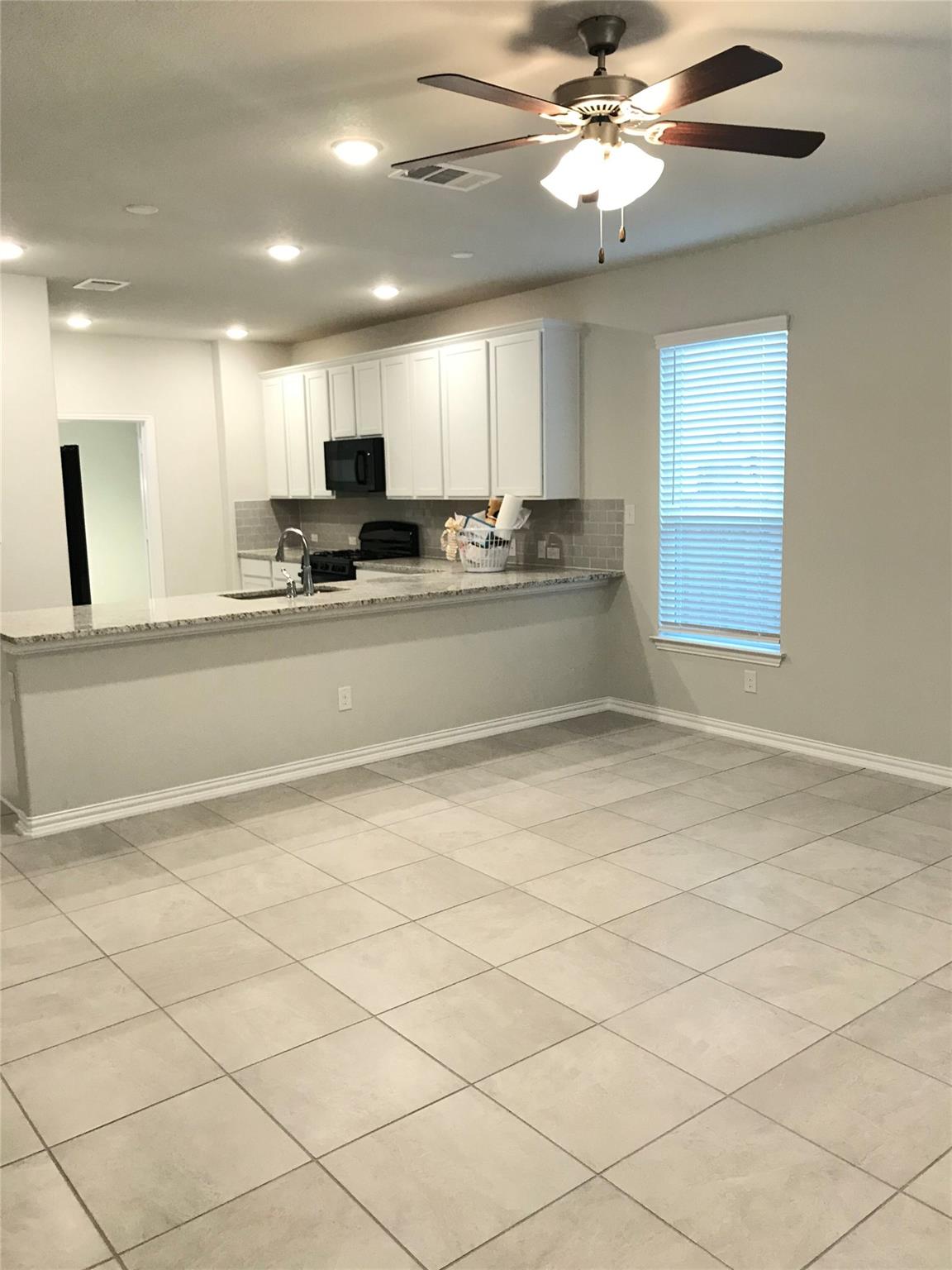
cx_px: 476
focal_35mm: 28
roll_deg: +1.0
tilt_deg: -8.7
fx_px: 1027
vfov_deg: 63.4
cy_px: 635
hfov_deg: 49.7
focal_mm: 3.99
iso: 40
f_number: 1.8
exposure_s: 1/24
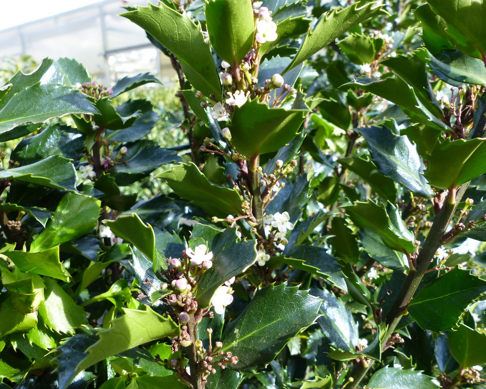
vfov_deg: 53.2
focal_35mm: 27
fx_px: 388
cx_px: 229
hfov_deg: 64.0
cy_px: 190
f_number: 4
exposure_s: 1/160
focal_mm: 4.5
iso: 100
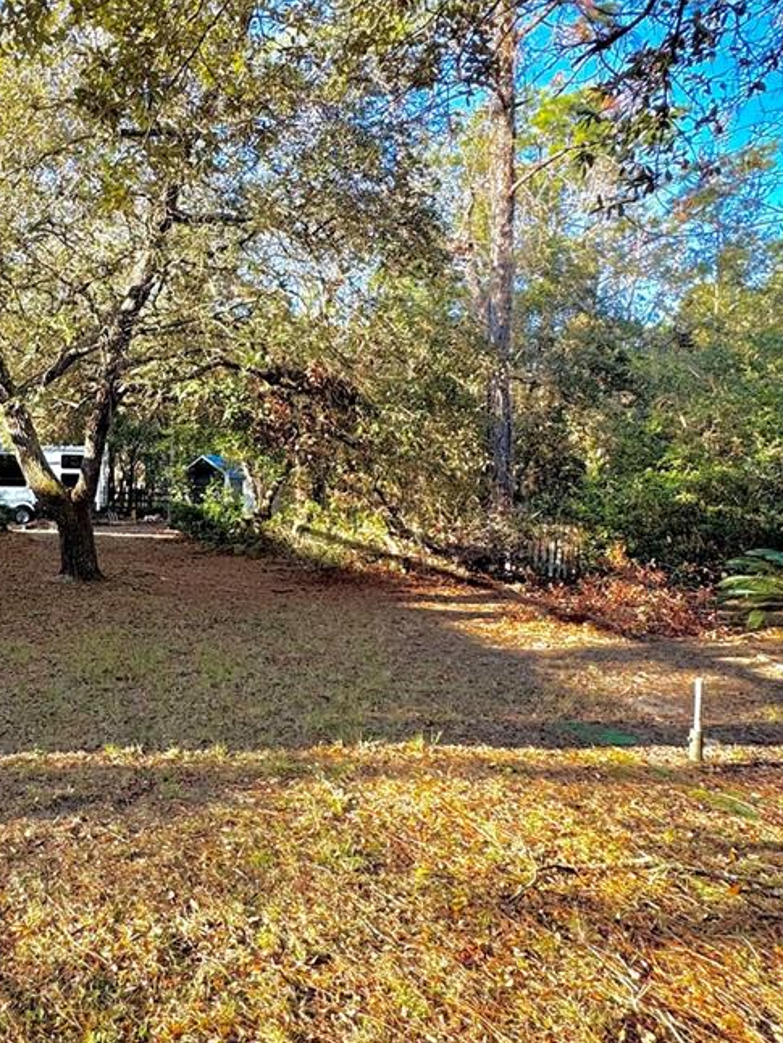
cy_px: 468
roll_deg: -0.9
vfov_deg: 67.1
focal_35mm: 26
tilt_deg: -0.6
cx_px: 134
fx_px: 784
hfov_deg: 49.3
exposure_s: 1/147
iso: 40
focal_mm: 2.22
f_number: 2.2
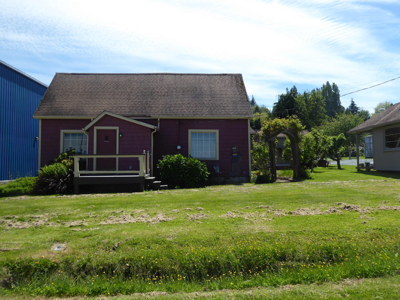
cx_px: 200
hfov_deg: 61.7
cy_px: 150
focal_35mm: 29
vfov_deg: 48.2
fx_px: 335
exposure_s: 1/640
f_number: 3.5
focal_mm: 5
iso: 80
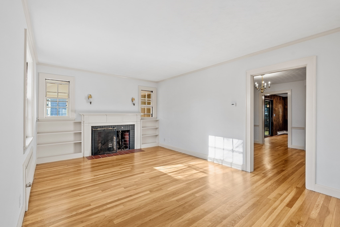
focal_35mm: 16
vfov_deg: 72.1
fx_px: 156
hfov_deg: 94.9
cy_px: 114
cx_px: 170
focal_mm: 16.5
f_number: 8
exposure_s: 1/25
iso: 640
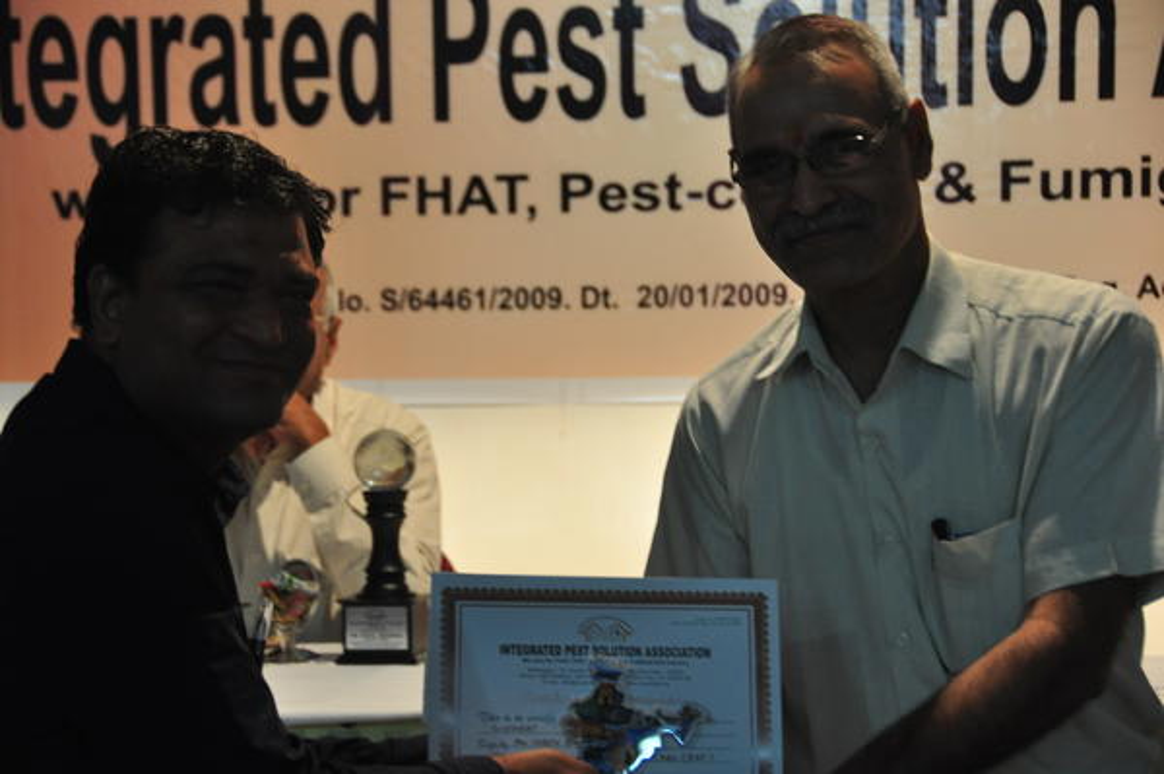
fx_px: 3150
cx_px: 582
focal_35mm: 98
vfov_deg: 14.0
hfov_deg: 20.9
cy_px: 387
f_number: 5
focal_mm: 65
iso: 800
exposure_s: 1/60
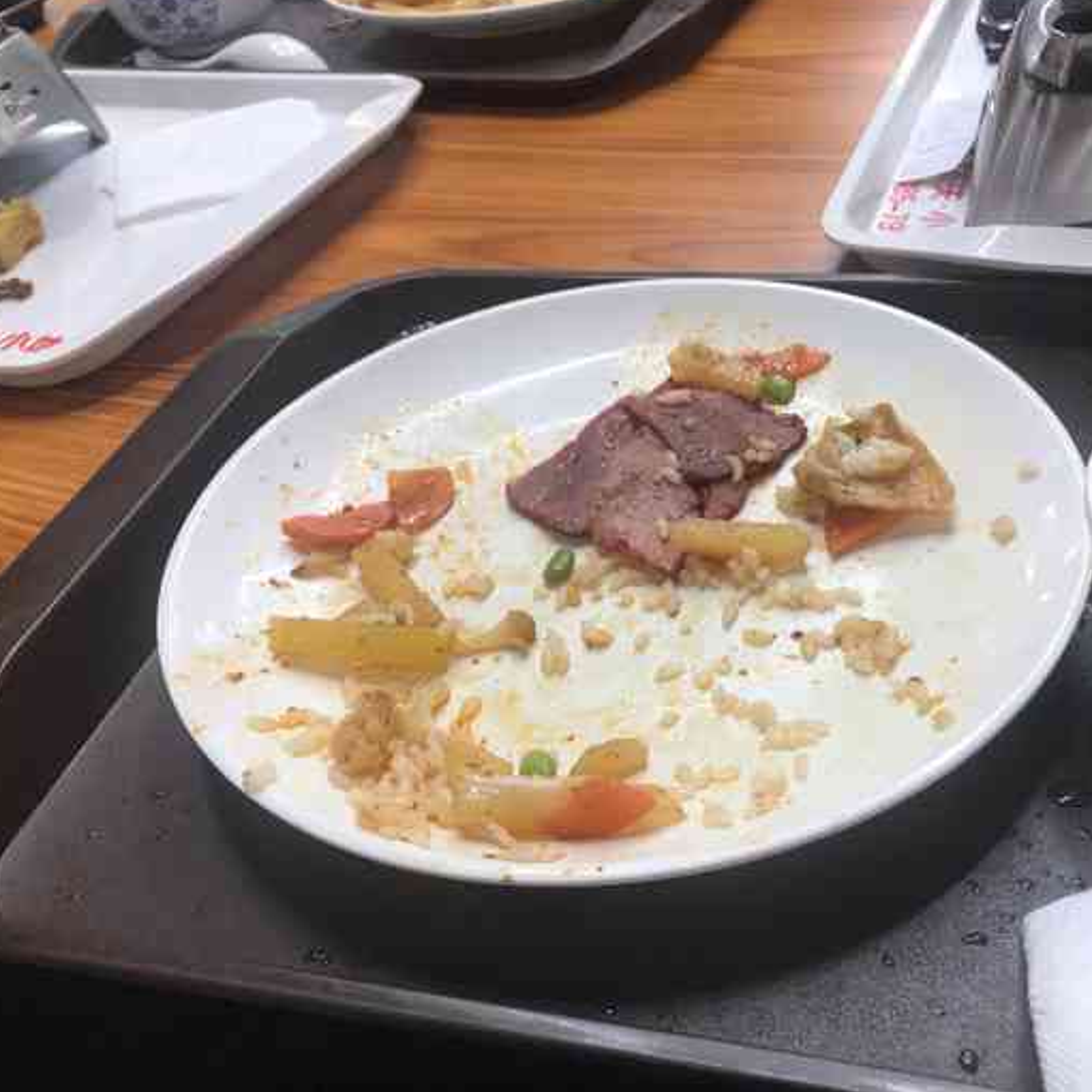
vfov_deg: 48.4
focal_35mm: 34
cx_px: 666
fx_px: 1213
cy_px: 532
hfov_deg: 48.1
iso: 25
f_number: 1.8
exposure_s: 1/33
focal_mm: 3.99
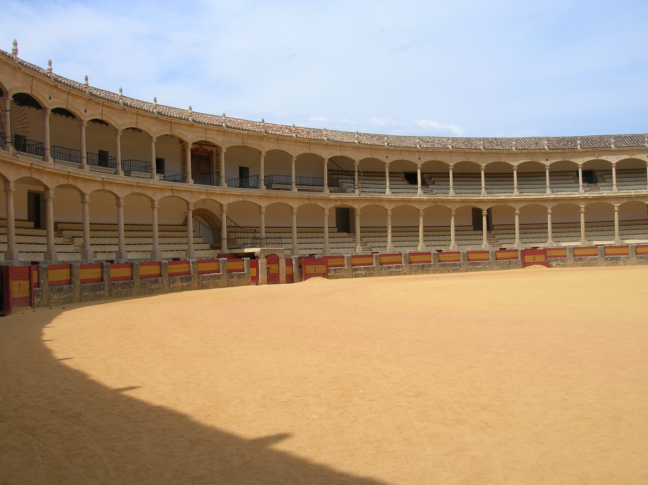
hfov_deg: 54.0
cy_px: 242
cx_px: 324
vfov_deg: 41.7
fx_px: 636
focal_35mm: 34
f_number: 4.9
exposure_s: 1/513
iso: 50
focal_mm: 5.7
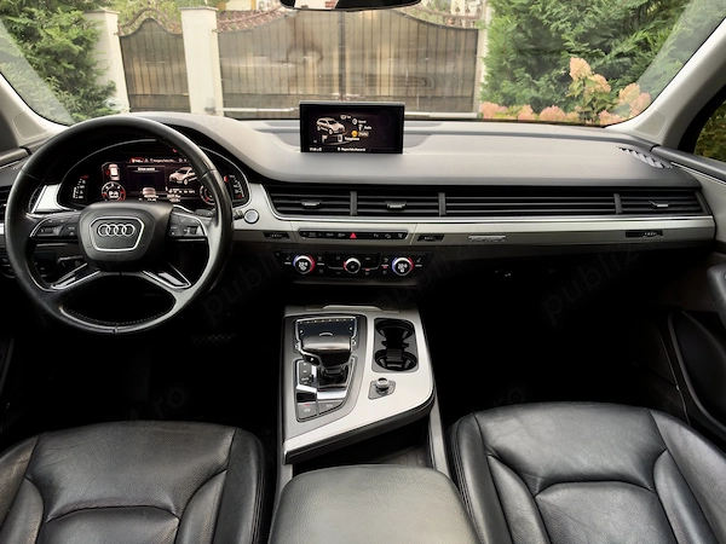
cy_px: 272
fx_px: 503
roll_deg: +0.4
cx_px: 363
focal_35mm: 24
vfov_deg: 56.8
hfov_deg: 71.6
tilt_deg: -20.8
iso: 160
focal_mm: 6.93
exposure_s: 1/121
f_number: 1.8
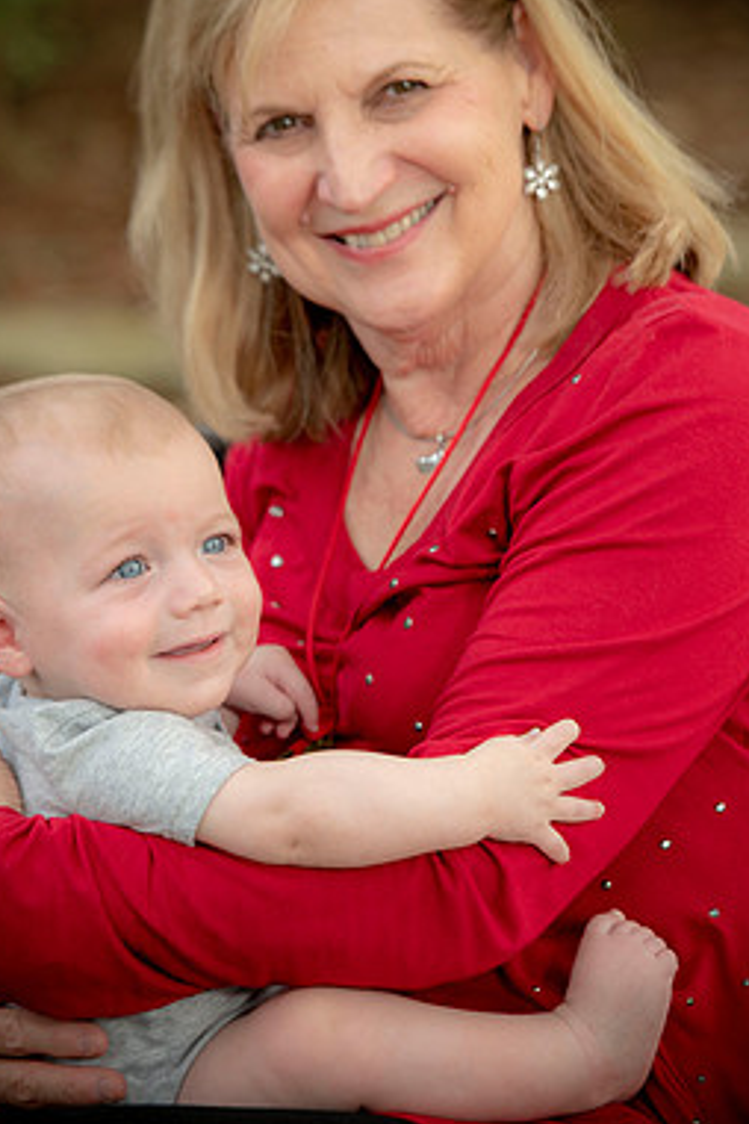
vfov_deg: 10.9
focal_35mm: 189
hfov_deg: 7.3
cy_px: 469
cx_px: 354
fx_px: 5898
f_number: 4.5
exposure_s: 1/200
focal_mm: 160
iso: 320
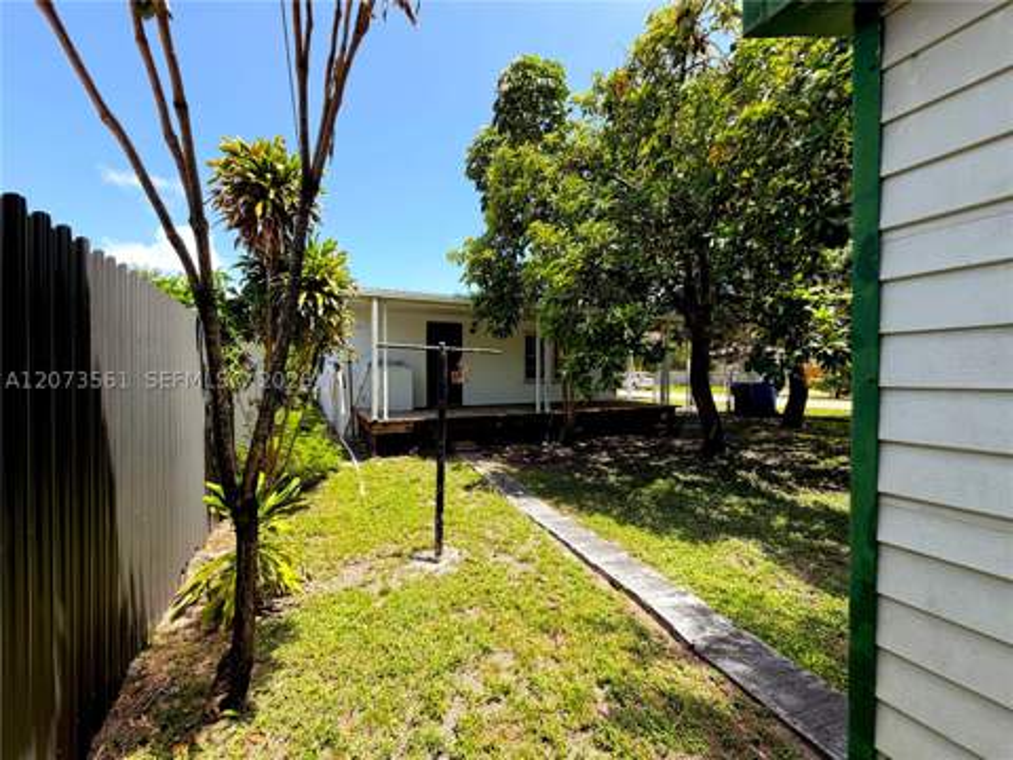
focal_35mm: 14
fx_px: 410
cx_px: 506
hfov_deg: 102.1
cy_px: 380
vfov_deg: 85.7
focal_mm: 2.22
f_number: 2.2
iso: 40
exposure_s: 1/631
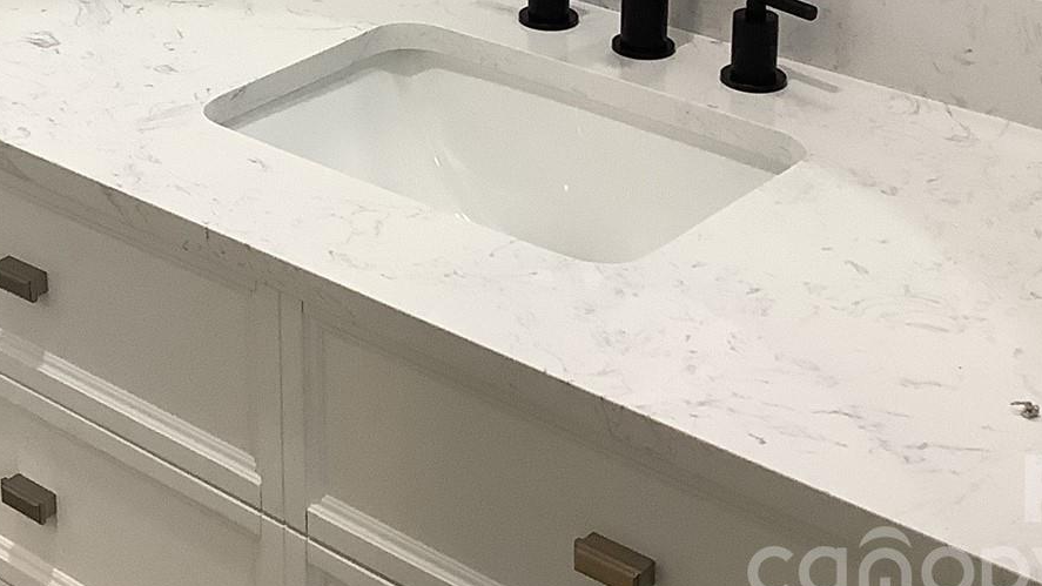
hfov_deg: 26.7
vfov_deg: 14.7
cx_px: 209
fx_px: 2155
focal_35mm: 78
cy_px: -227
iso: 100
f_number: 2.4
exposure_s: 1/60
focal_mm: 3.3
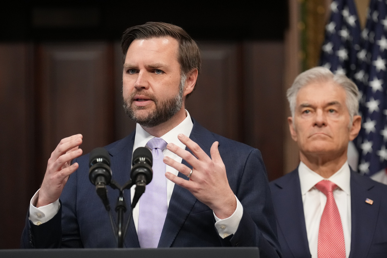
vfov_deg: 5.2
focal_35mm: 262
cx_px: 194
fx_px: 2815
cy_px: 129
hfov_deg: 7.9
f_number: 3.2
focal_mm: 175
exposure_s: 1/320
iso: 3200
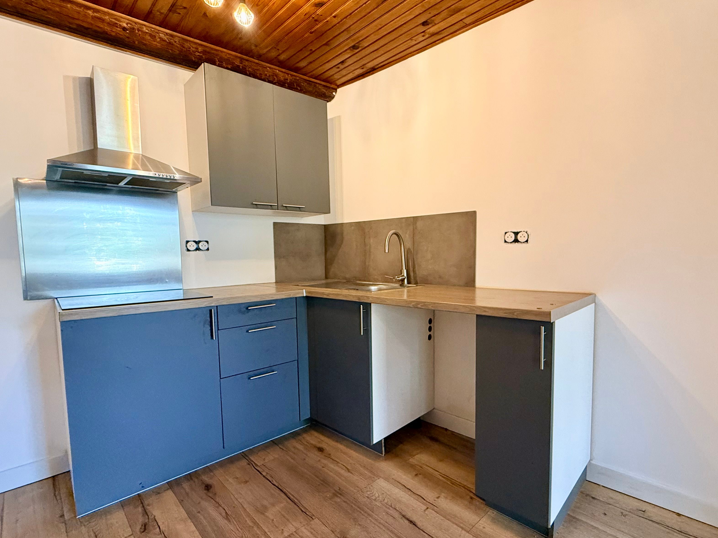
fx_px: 373
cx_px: 388
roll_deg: +0.1
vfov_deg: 71.6
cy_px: 282
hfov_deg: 87.6
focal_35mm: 18
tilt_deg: -5.5
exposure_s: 1/60
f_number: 2.2
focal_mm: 2.22
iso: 400
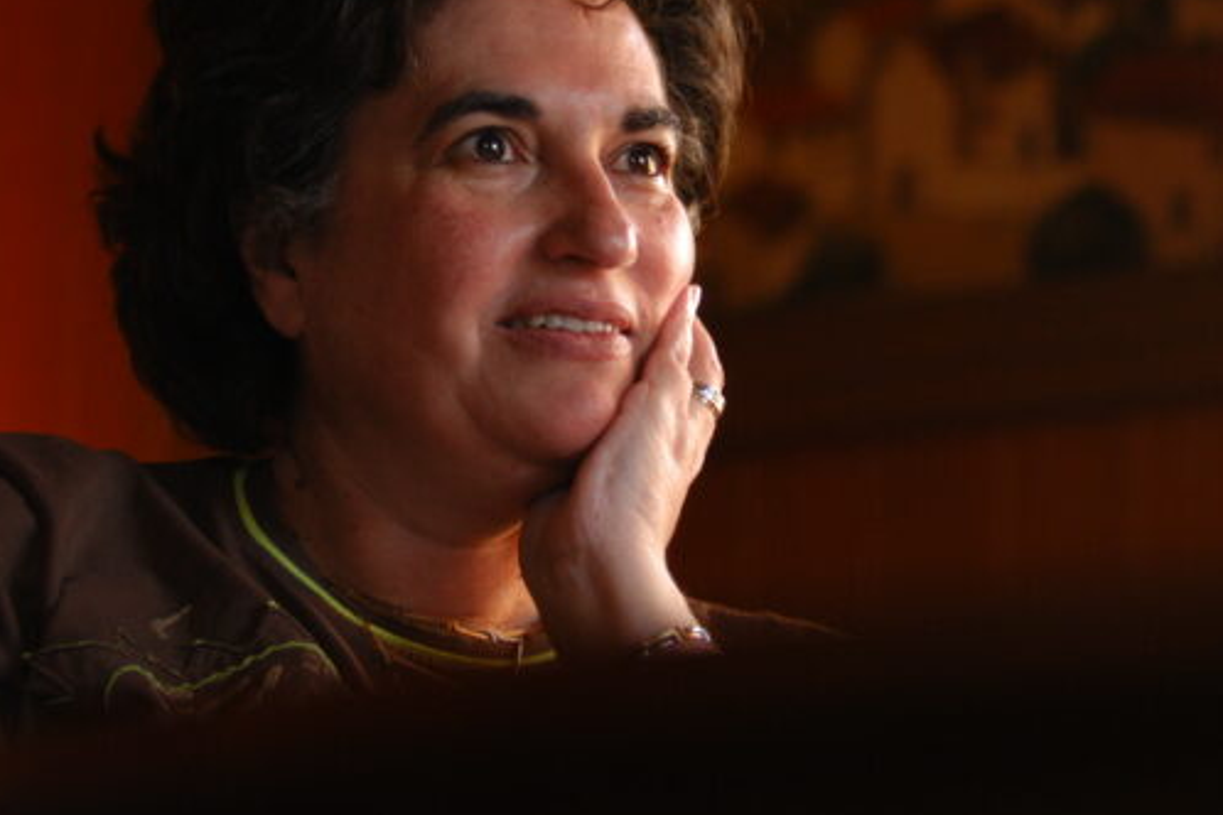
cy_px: 286
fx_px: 5367
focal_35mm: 158
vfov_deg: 8.7
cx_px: 783
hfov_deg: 13.0
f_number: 2.8
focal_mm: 70
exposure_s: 1/80
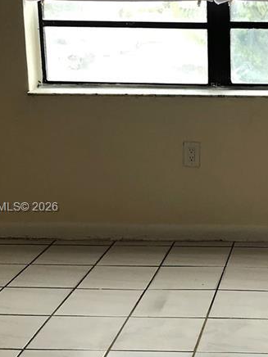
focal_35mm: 77
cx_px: 275
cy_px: 208
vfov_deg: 25.3
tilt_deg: -14.8
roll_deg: -0.4
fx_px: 795
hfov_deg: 18.6
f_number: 1.8
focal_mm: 3.99
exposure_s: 1/127
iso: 20
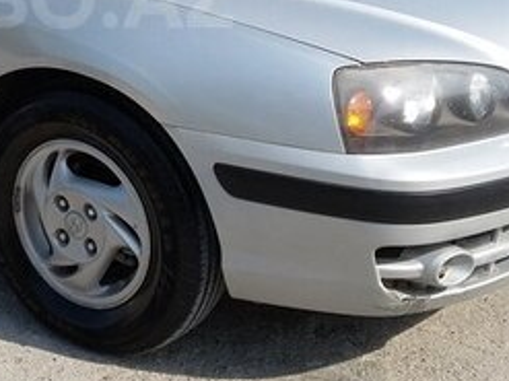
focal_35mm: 83
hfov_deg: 22.8
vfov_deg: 17.3
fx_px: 1220
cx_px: 23
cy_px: -3
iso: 50
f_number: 2.2
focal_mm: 3.3
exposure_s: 1/1092
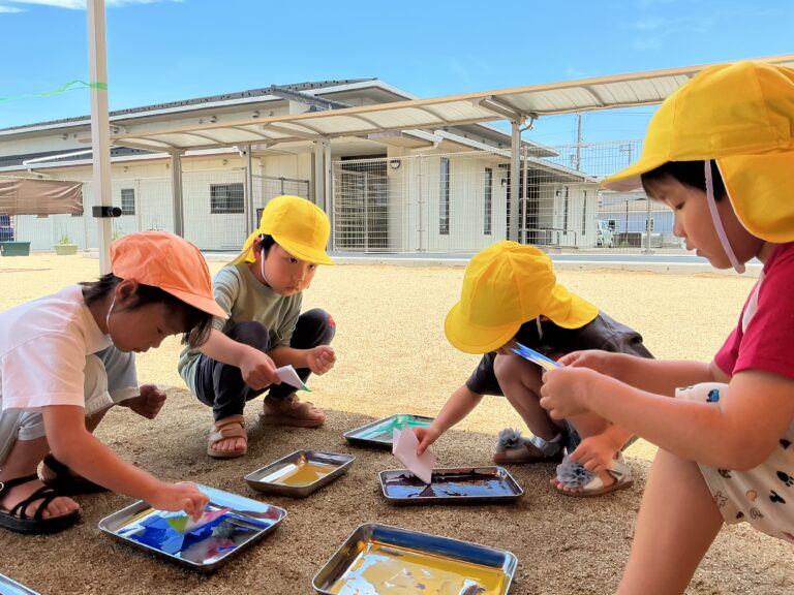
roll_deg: -0.7
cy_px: 298
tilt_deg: -4.9
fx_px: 665
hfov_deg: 61.7
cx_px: 397
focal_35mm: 29
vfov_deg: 48.2
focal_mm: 3
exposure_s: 1/1250
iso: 25
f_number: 1.8
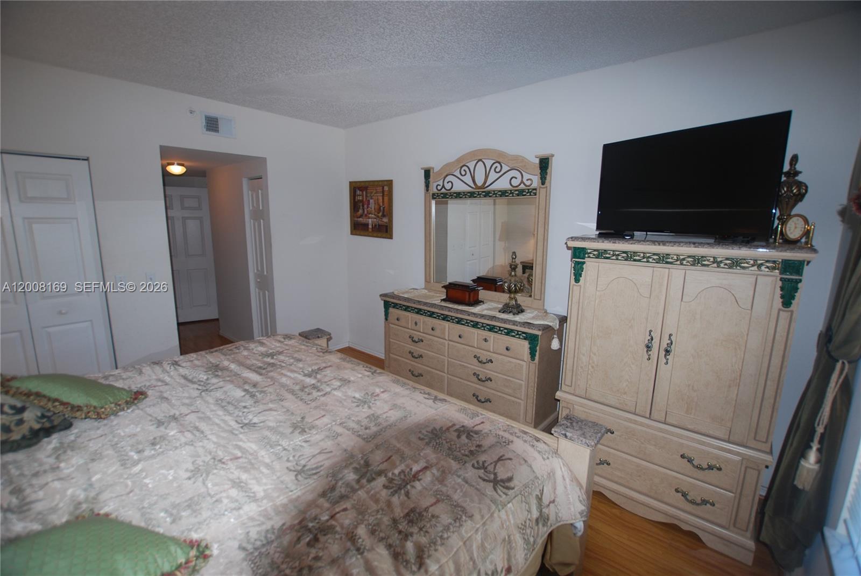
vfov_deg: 77.4
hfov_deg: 100.3
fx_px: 359
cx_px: 430
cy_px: 288
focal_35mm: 15
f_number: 3.5
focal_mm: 10
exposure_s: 1/60
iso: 200
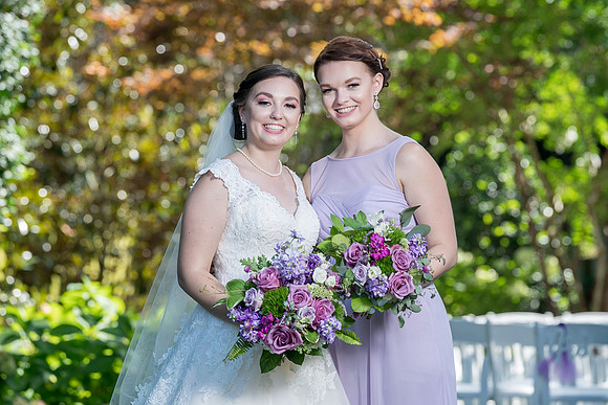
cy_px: 175
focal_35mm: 241
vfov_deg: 5.7
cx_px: 325
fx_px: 4068
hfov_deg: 8.5
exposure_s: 1/200
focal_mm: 200
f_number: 5.6
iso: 160
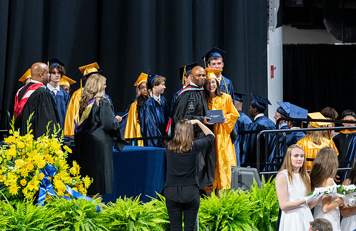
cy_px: 126
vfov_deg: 3.8
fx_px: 3512
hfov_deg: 5.8
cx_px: 218
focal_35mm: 358
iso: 2000
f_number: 4
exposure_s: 1/200
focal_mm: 200
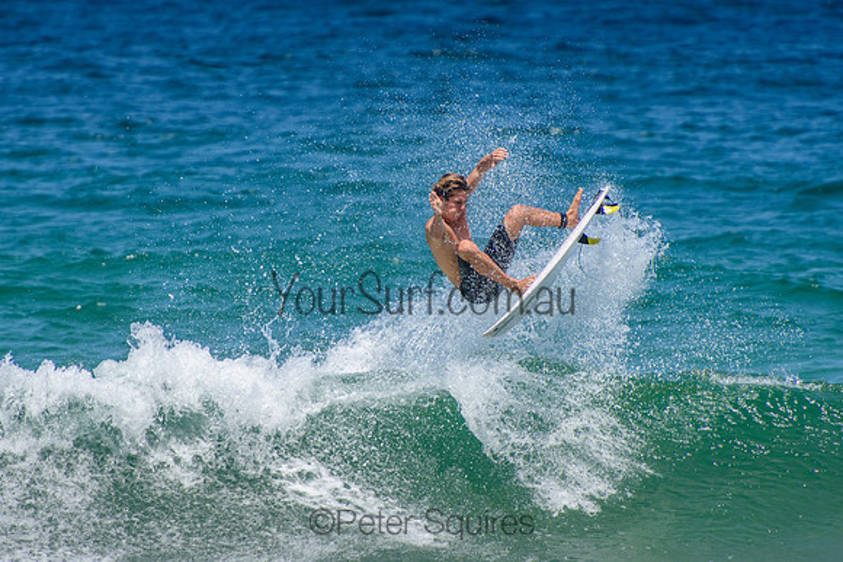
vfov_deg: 2.3
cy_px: 281
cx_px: 422
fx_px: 14053
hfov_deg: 3.4
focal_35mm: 600
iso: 320
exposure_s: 1/2000
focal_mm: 400
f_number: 5.6
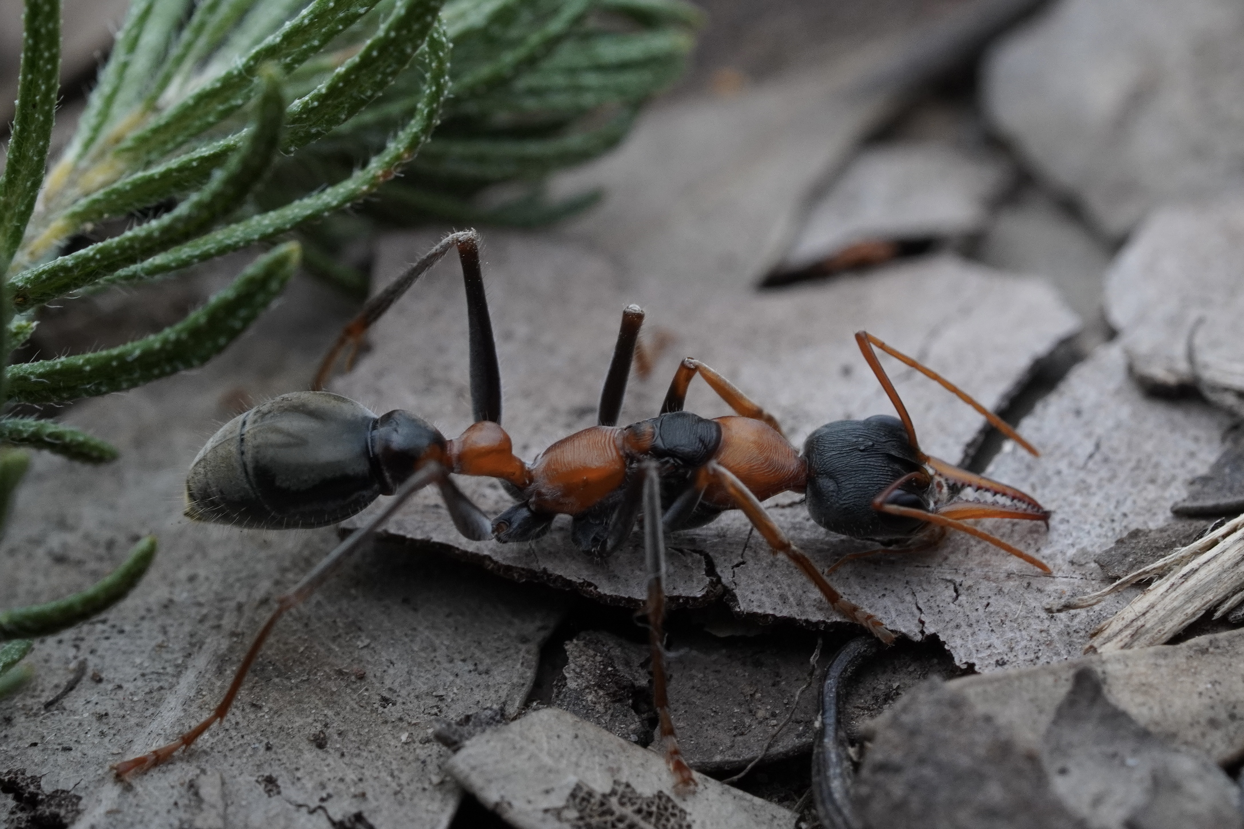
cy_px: 414
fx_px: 4665
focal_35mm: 135
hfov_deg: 15.2
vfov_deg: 10.2
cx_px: 622
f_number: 8
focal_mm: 90
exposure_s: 1/60
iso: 1000
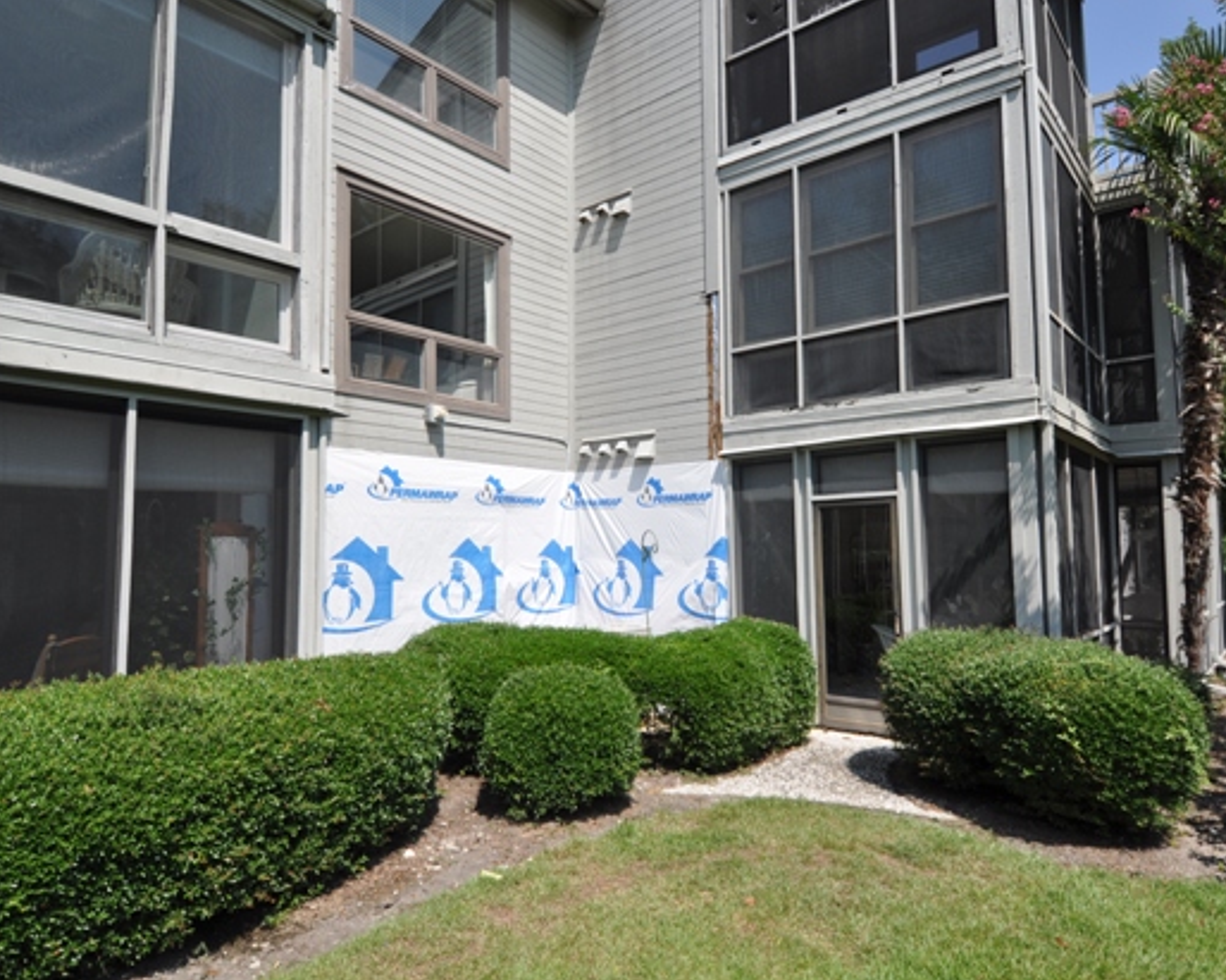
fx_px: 762
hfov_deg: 77.5
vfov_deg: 65.5
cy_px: 504
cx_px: 670
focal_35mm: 21
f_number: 4
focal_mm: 12
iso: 200
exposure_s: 1/1600
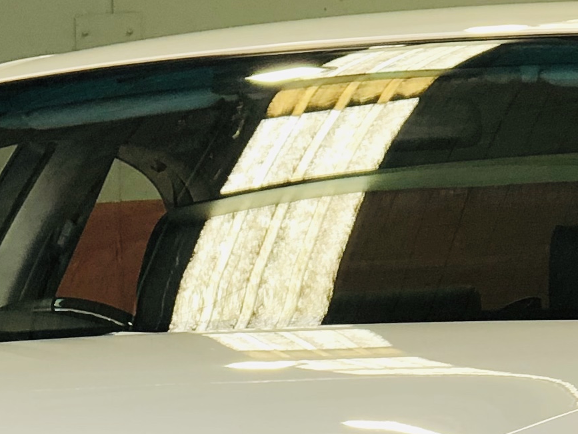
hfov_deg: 7.5
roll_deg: +1.5
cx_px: 125
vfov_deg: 5.6
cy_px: 634
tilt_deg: -3.1
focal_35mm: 265
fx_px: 4424
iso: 20
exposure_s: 1/50
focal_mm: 6.6
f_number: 2.8
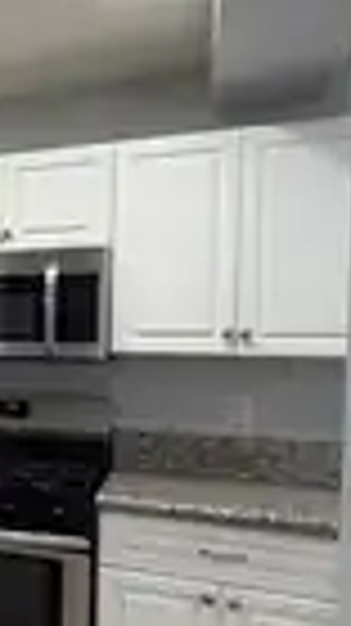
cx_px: -238
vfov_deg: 46.3
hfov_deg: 20.8
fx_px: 729
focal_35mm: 44
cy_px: 351
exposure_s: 1/60
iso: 200
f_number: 2.2
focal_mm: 2.22
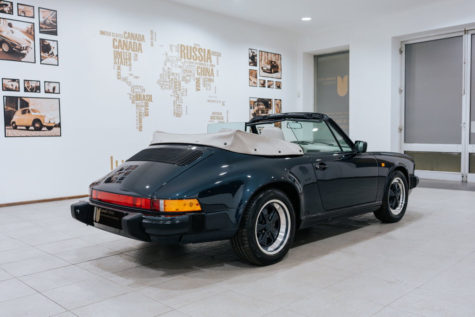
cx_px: 238
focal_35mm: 34
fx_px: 449
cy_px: 158
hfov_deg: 55.8
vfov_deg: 38.9
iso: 1000
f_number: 4
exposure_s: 1/60
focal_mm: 34
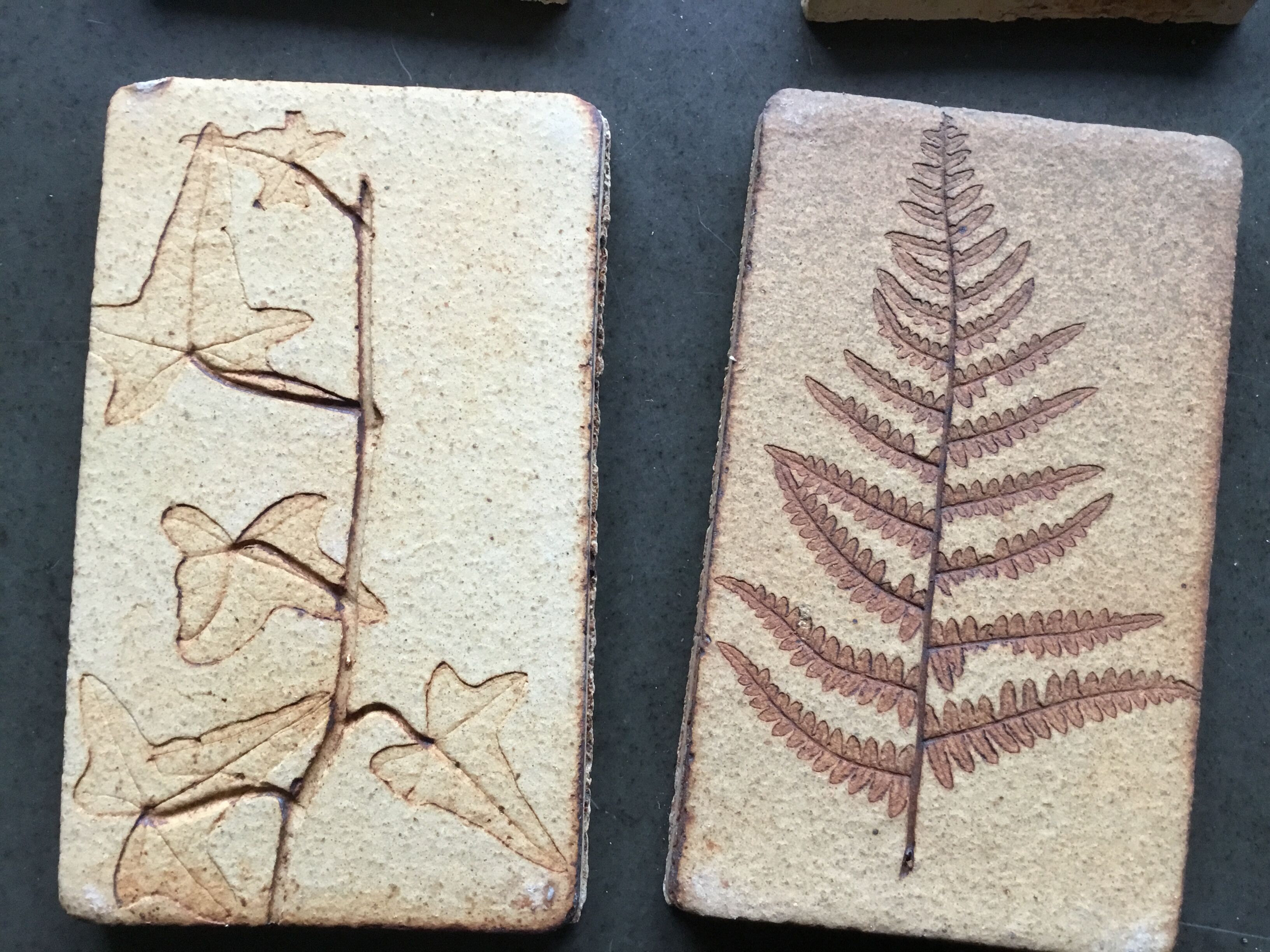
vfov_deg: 45.4
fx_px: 1137
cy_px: 476
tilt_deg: -85.5
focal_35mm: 31
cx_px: 635
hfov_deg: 58.4
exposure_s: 1/33
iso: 125
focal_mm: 3.3
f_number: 2.4
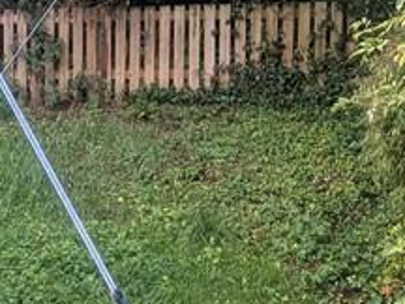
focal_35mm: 76
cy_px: 200
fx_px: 889
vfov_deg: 19.3
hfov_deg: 24.1
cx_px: -32
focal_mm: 2.35
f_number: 2.2
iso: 42
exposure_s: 1/119
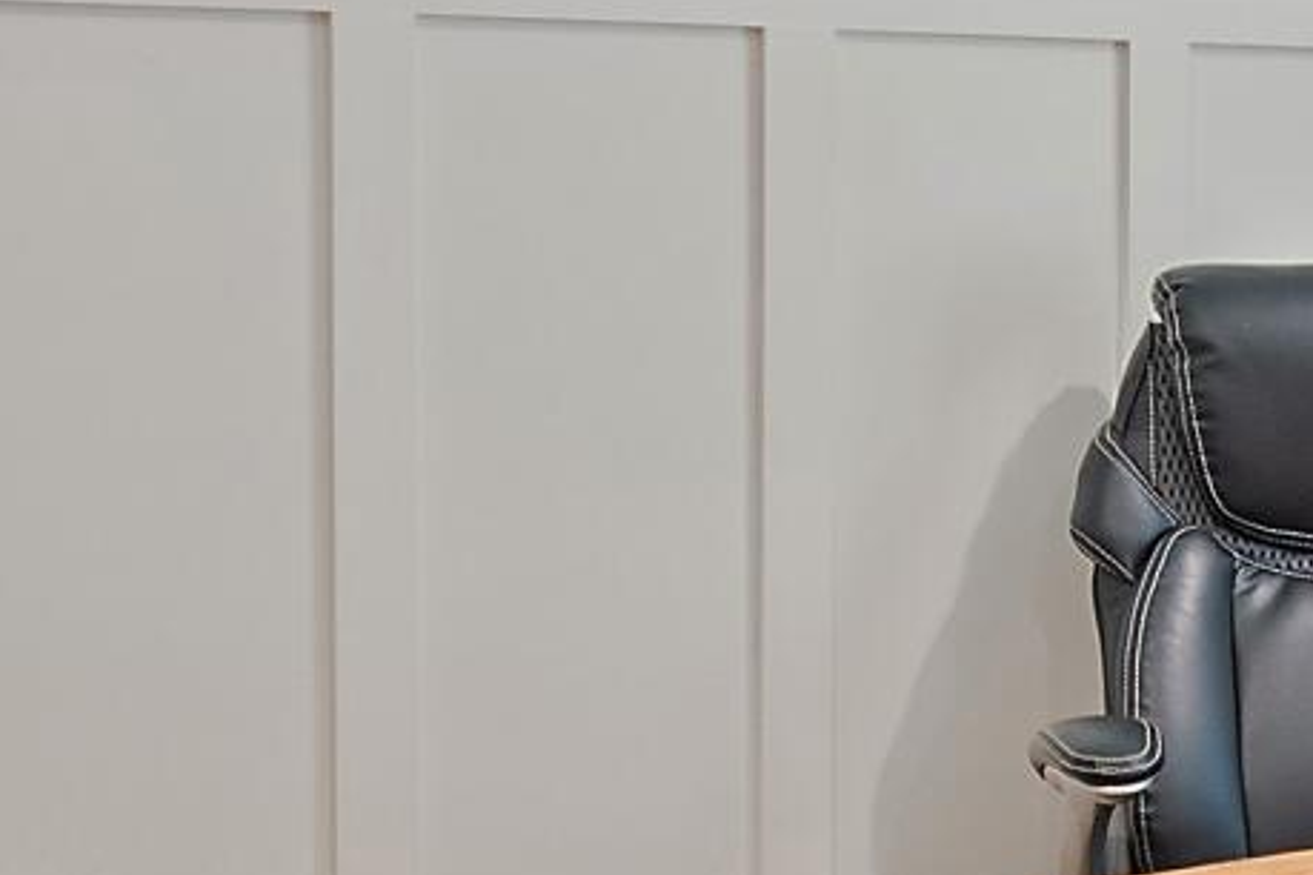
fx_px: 3574
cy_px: 232
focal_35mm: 98
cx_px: 2546
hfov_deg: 16.4
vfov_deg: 13.9
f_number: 4.5
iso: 100
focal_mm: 10
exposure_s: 1/1.25
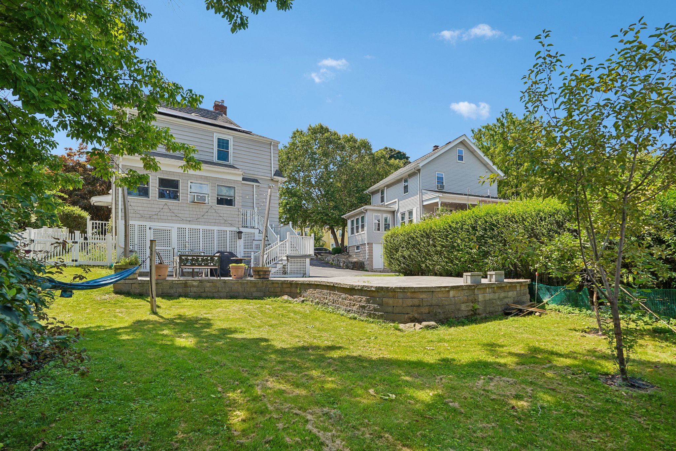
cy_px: 226
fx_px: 300
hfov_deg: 96.7
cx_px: 338
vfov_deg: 73.7
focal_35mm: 16
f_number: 8
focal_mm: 16
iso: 100
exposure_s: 1/125
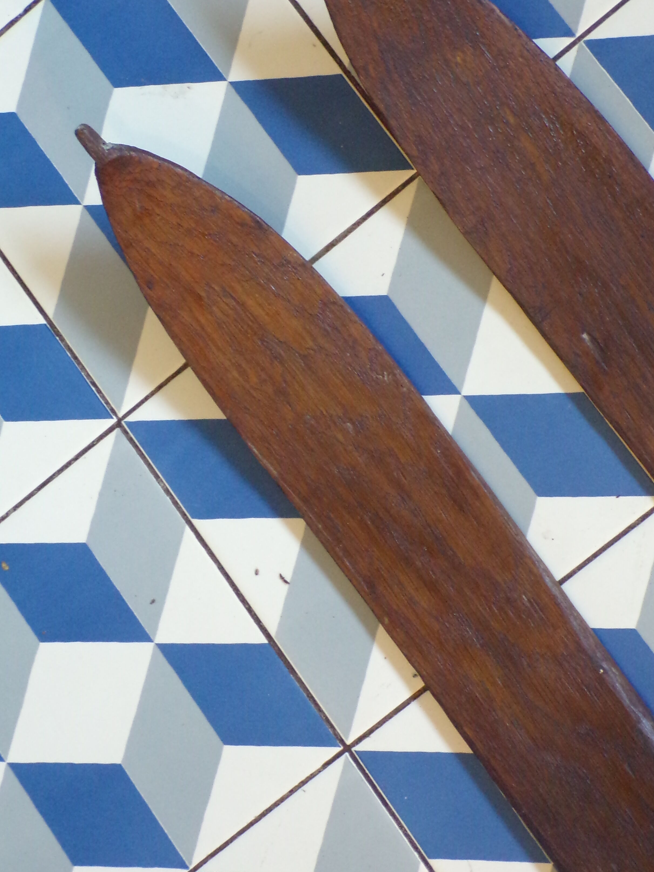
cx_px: 380
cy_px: 309
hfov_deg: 18.4
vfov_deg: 24.3
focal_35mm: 80
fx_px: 2016
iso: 400
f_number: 3.7
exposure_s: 1/14
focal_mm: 10.1
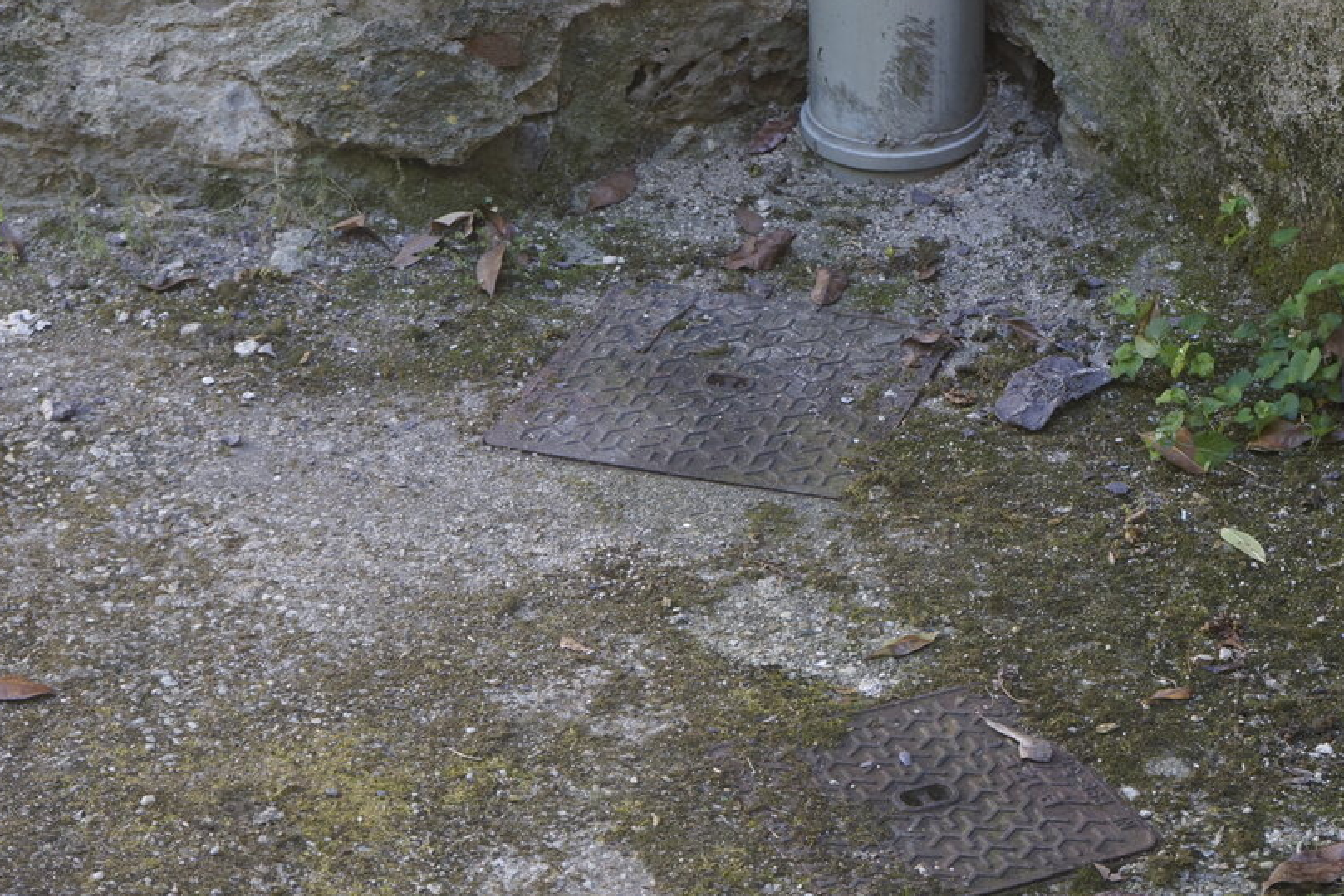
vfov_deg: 15.9
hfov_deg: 23.6
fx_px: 3212
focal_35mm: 86
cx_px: 763
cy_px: 430
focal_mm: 58
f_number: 5
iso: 640
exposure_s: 1/160
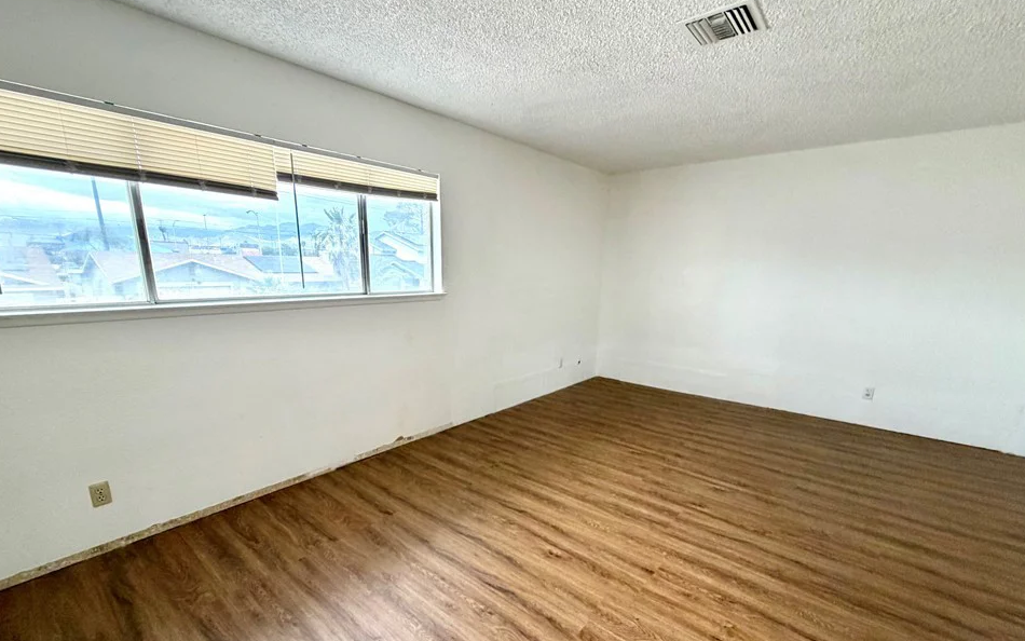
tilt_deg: -13.5
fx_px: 447
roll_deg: -1.4
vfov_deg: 70.8
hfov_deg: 97.8
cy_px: 372
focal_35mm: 16
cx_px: 505
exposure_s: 1/121
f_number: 2.2
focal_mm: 2.22
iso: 250
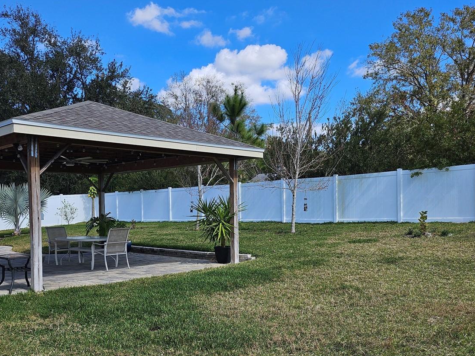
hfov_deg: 52.6
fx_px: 480
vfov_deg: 40.5
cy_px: 217
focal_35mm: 35
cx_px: 234
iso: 50
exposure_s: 1/3109
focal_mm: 5
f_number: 1.8
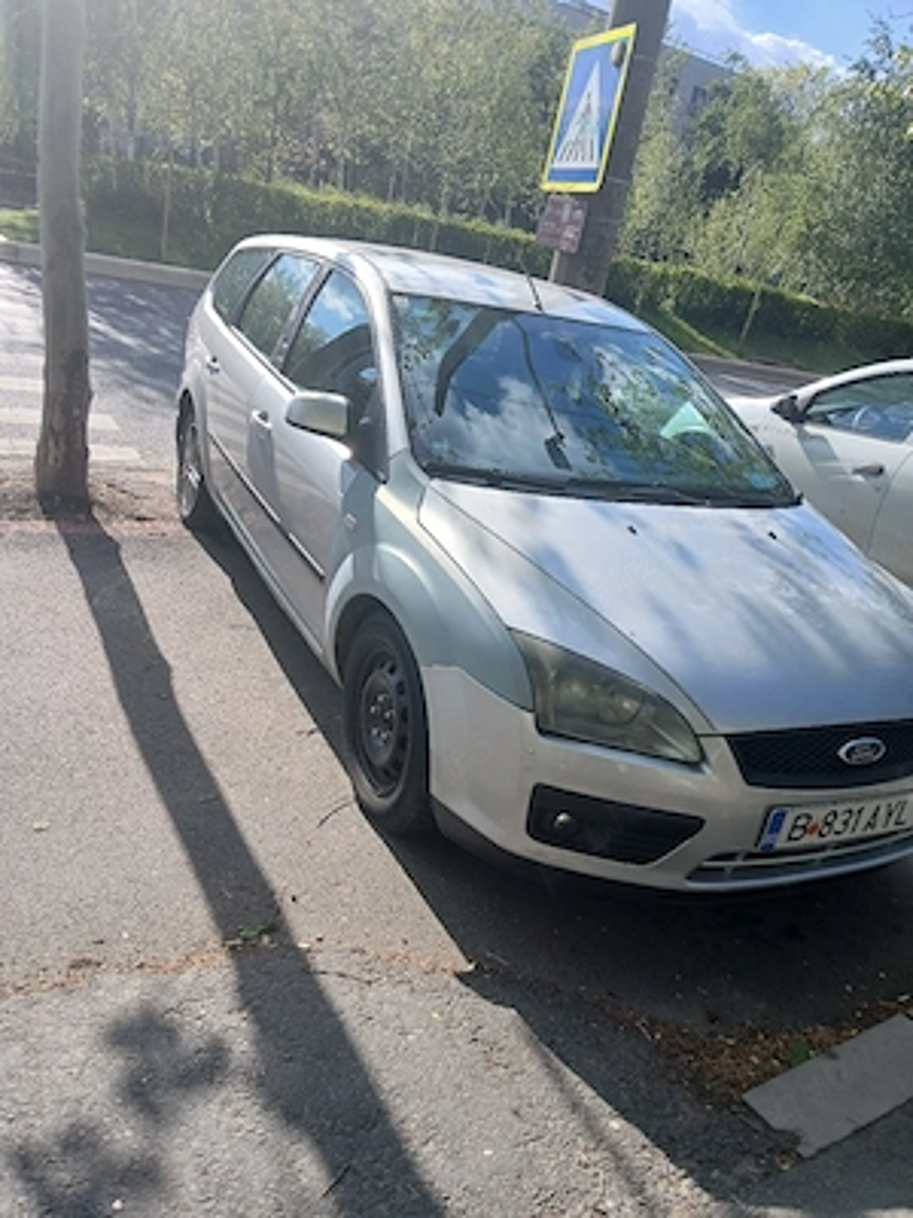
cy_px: 609
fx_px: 914
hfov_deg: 53.1
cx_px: 456
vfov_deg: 67.3
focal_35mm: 26
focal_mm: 3.98
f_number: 1.8
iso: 20
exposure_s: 1/385
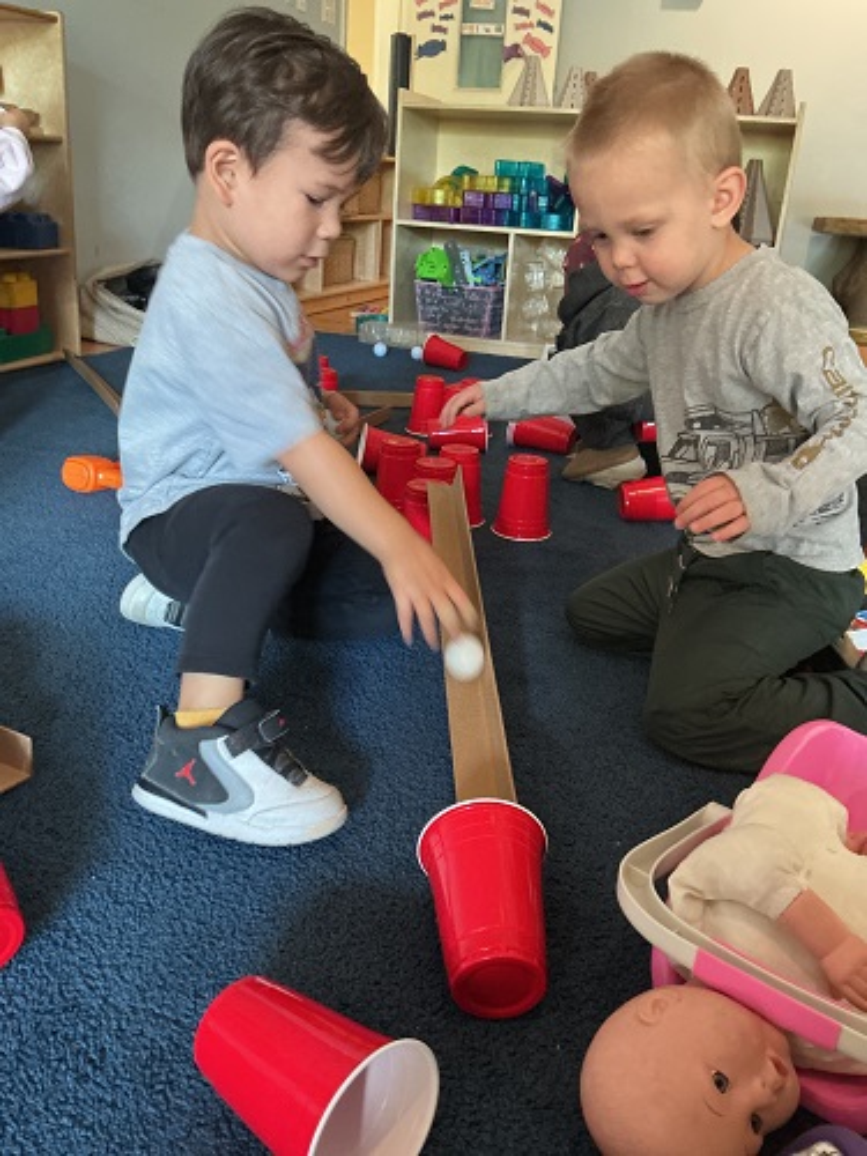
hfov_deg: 48.2
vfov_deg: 61.7
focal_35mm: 29
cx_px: 434
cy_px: 578
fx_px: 968
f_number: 1.8
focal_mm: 3
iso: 500
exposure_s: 1/30
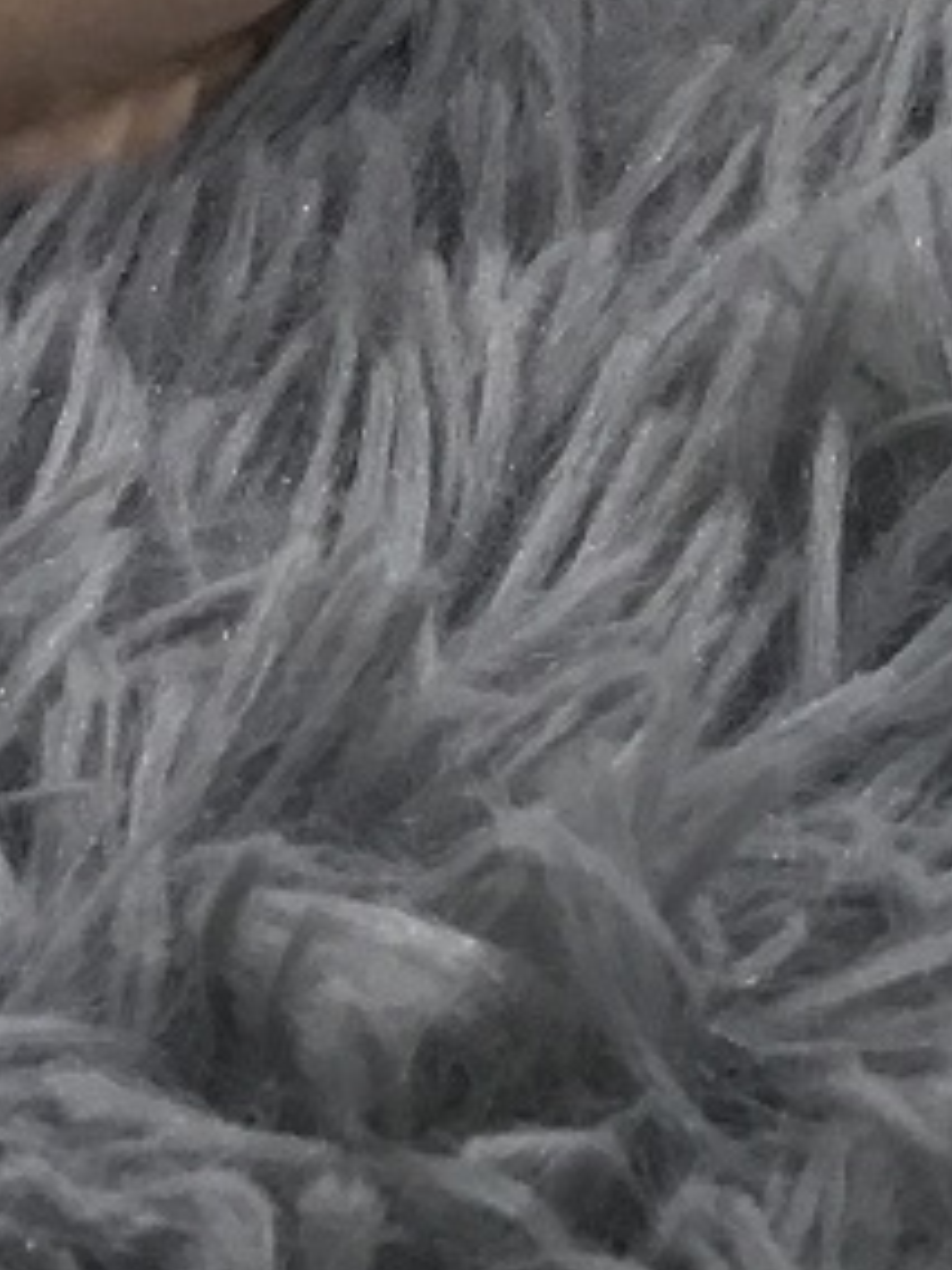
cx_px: -304
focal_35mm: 131
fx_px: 4804
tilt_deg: -17.2
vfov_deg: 13.4
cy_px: -1087
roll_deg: +0.9
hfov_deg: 11.0
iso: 80
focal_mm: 3.3
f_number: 2.4
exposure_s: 1/33
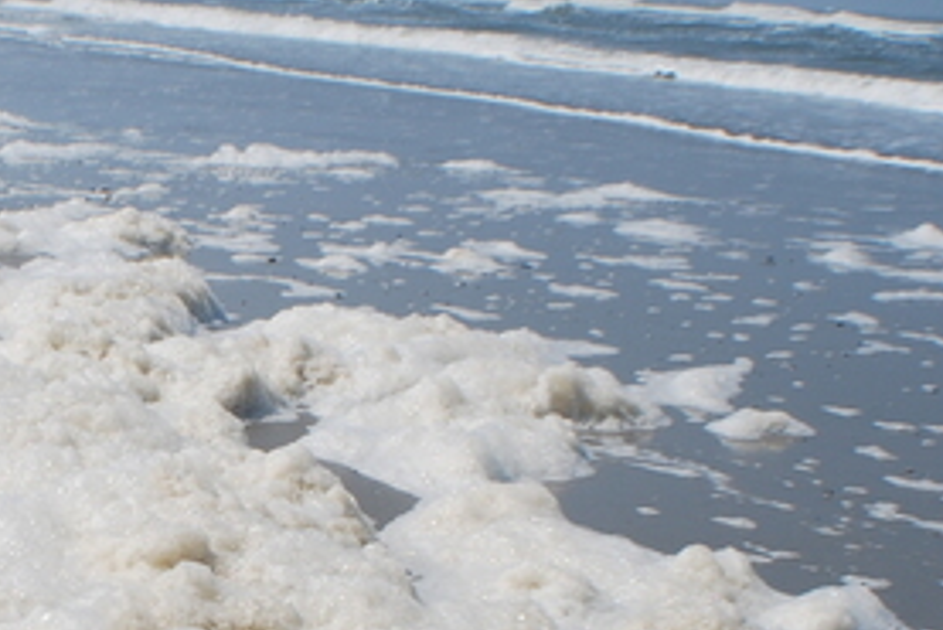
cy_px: 467
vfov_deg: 10.5
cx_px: -75
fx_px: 3407
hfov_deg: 15.4
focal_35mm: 130
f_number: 10
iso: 100
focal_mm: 30
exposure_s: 1/250
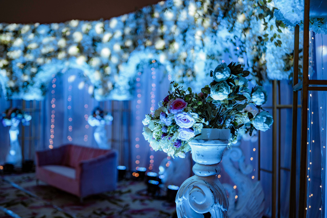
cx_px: 164
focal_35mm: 35
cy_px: 109
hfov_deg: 54.4
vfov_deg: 37.9
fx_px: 318
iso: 250
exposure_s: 1/800
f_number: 1.4
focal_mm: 35
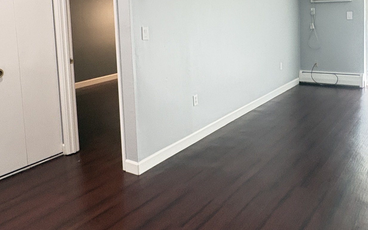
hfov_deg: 52.2
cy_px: 43
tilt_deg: -6.3
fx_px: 371
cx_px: 229
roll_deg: +2.3
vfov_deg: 33.4
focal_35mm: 37
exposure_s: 1/60
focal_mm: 2.22
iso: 640
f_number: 2.2
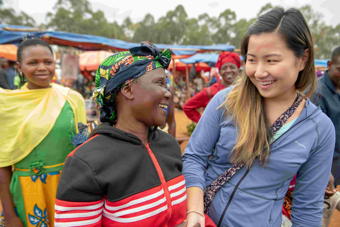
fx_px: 274
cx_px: 170
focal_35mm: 29
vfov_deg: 45.0
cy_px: 114
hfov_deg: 63.7
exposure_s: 1/400
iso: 800
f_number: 4
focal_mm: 29
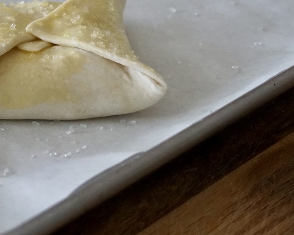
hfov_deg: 12.6
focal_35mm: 152
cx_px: 46
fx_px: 1323
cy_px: 35
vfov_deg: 10.1
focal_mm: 47
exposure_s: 1/160
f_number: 5
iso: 4000
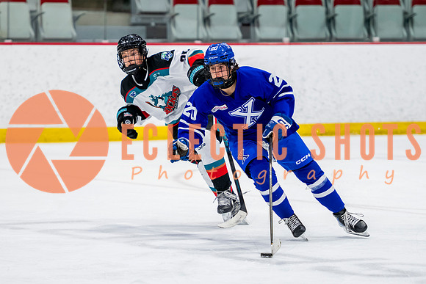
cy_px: 182
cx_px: 222
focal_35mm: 283
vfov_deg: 4.9
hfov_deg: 7.3
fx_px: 3354
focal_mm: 170
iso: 1600
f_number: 3.2
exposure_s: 1/800
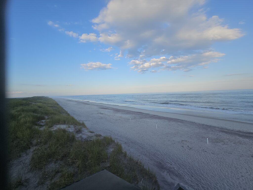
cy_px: 95
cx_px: 126
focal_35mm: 13
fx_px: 95
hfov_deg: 106.2
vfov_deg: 89.9
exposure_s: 1/1212
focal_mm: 2.2
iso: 50
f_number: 2.2
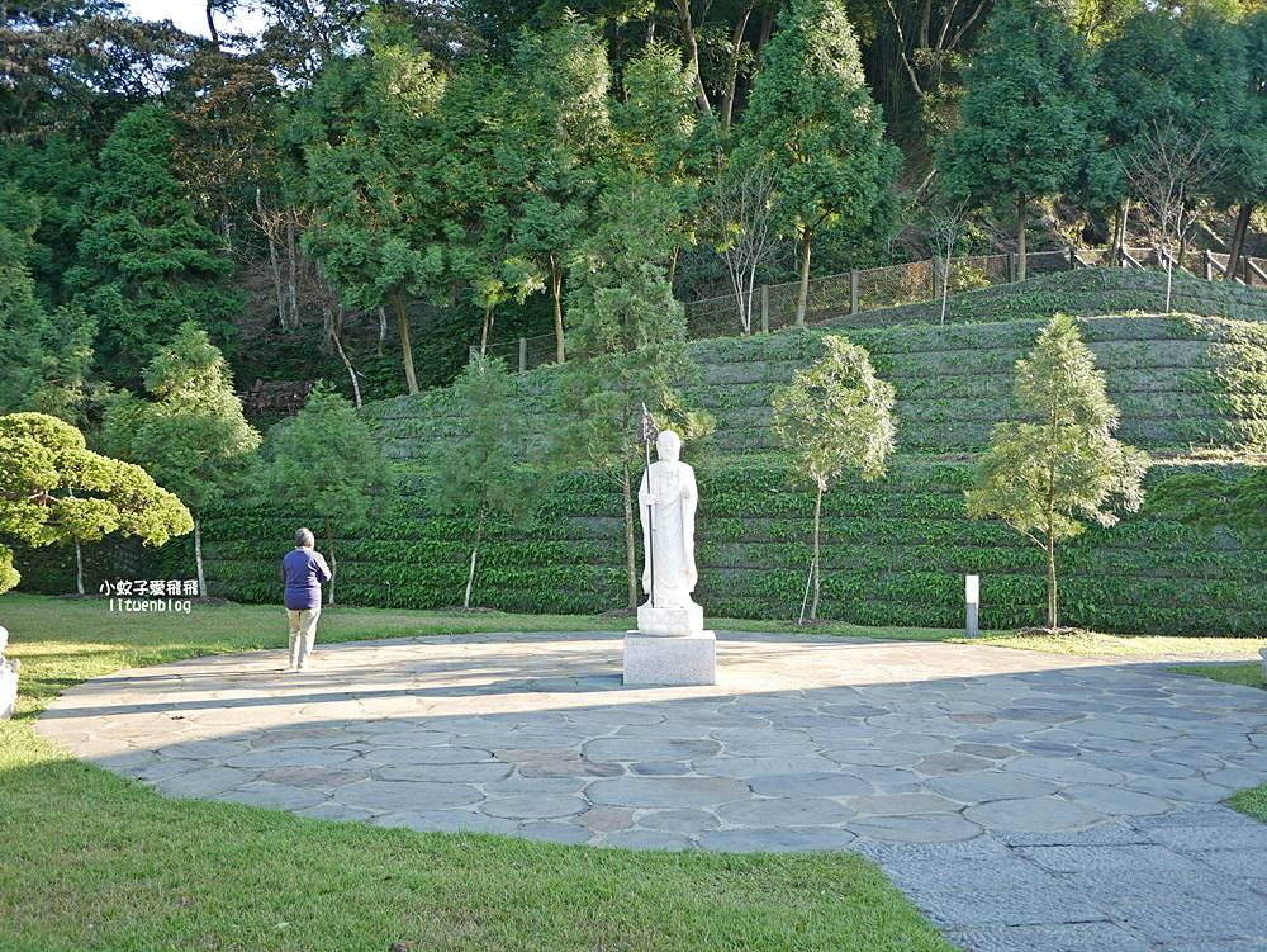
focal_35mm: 28
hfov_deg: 63.4
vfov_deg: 49.8
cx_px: 634
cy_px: 476
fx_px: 1025
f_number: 2.5
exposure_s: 1/250
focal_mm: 14
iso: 200
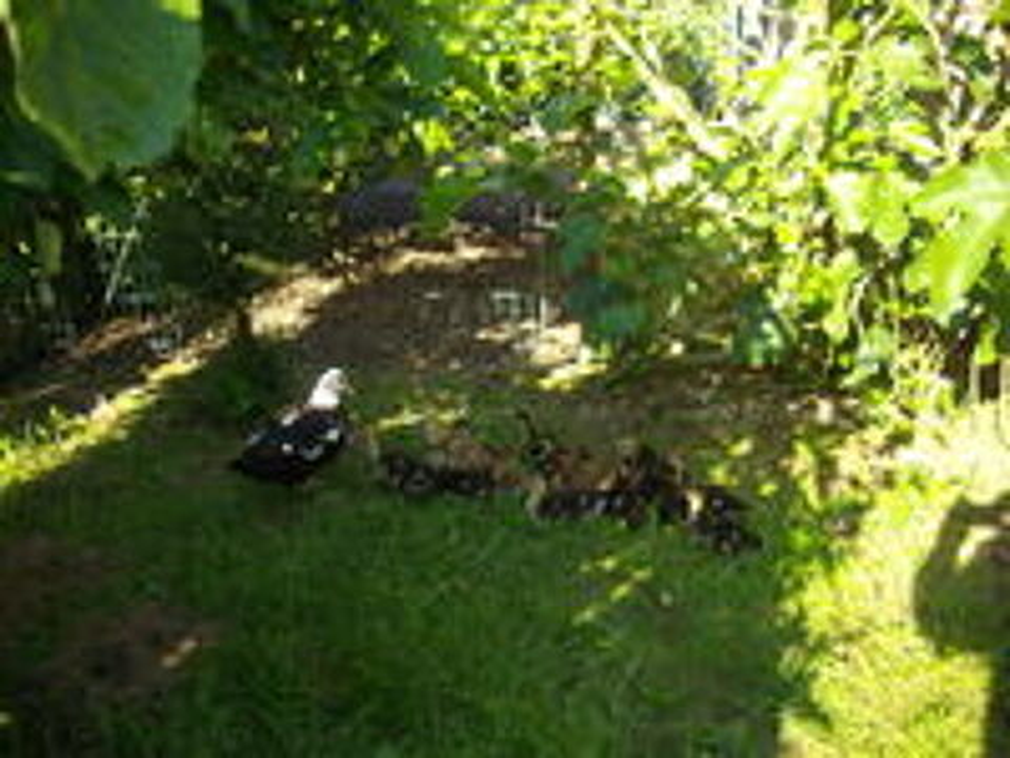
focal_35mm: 37
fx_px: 1080
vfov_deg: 38.7
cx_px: 505
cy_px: 379
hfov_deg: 50.1
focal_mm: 6.2
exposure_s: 1/160
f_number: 2.8
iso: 100
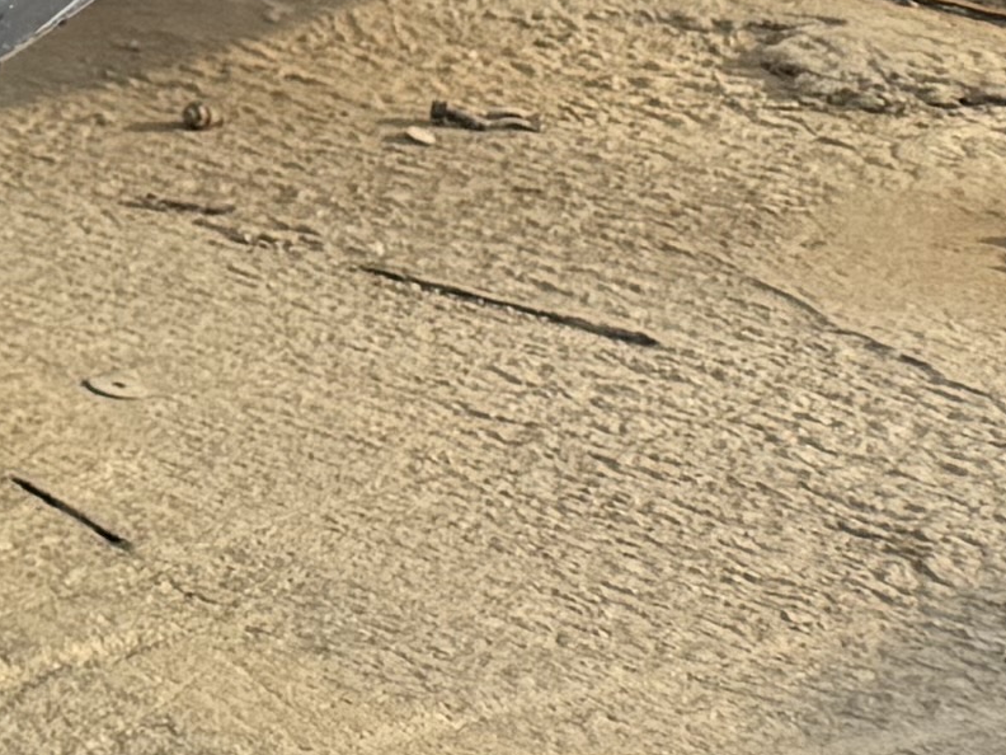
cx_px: -2318
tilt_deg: -9.8
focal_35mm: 173
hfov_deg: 8.7
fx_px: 5028
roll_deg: -2.5
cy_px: -1223
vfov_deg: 7.8
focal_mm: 6.76
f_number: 1.78
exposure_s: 1/2801
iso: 80
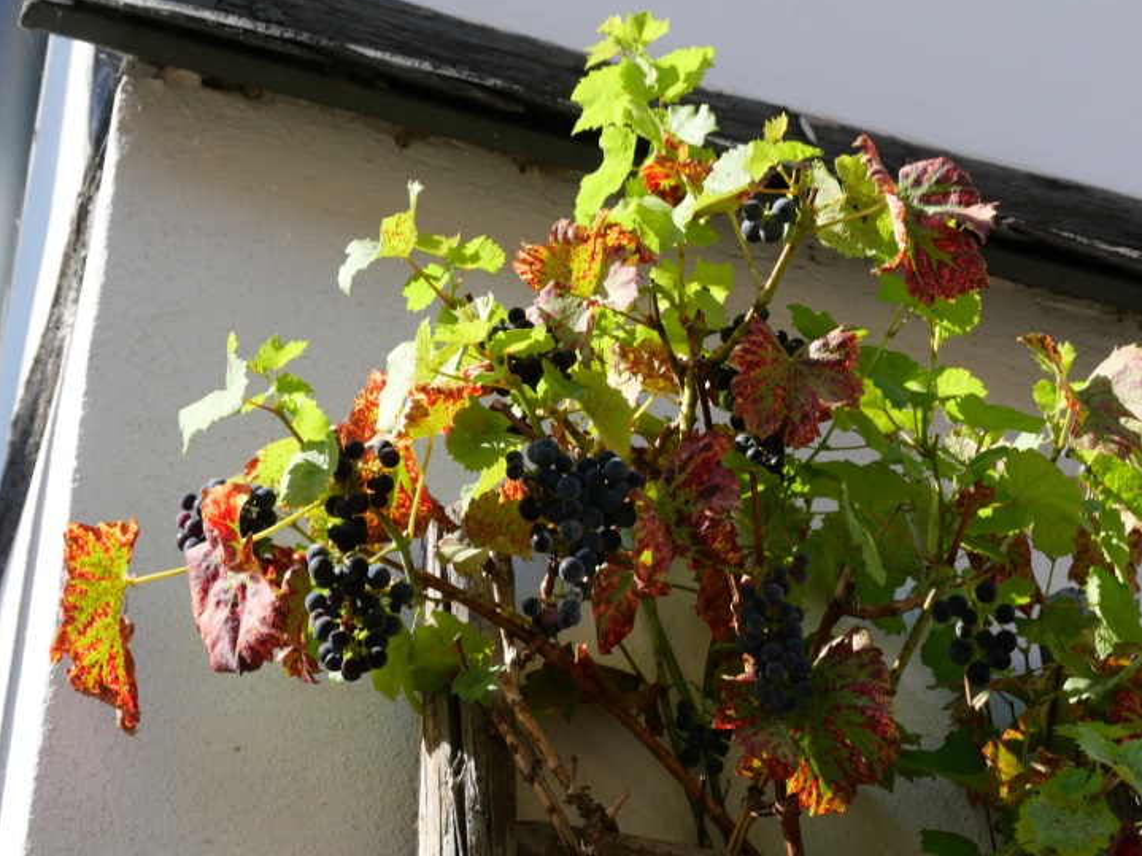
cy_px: 418
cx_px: 608
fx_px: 2936
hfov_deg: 22.0
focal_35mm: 89
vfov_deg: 16.6
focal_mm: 40
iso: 200
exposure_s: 1/250
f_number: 6.3
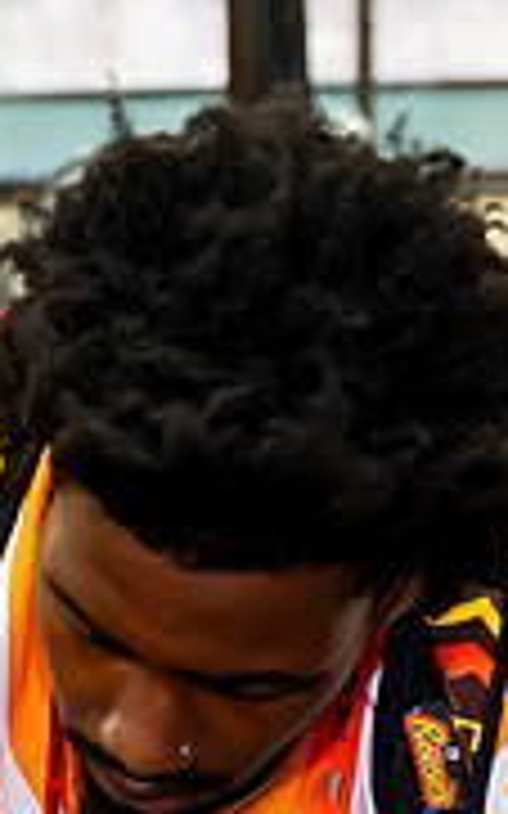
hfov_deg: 9.4
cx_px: -78
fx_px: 3037
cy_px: 920
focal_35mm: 137
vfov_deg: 14.8
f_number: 2.8
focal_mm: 35
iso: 1600
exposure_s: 1/200
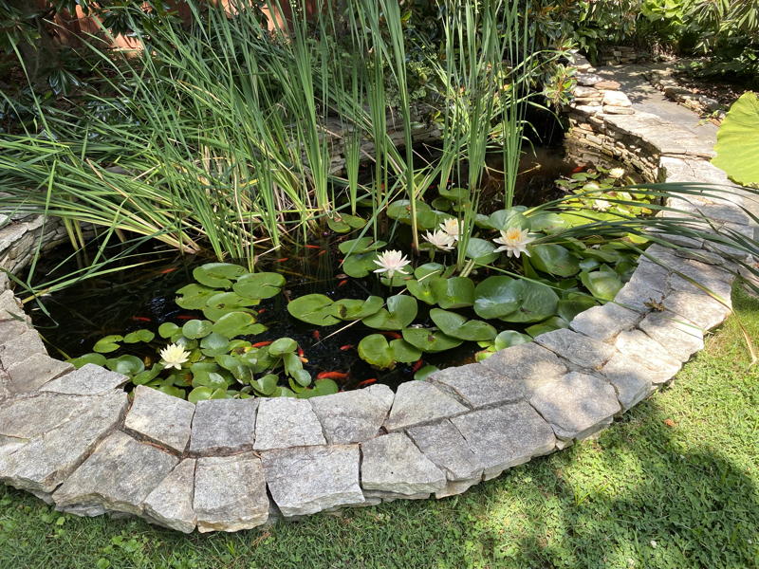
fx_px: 570
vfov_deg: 53.1
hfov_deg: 67.3
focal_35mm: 26
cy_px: 284
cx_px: 380
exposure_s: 1/280
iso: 32
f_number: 1.8
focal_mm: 4.25
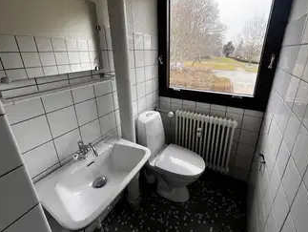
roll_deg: +1.6
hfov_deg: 98.1
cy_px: 101
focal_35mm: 15
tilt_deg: -20.6
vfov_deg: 81.5
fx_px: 134
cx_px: 156
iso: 32
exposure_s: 1/121
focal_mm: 1.57
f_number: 1.8
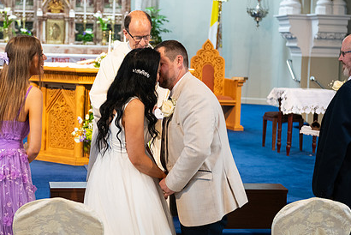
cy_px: 102
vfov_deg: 16.7
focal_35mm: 82
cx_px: 137
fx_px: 800
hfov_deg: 24.7
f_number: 3.5
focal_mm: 58
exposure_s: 1/160
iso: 800
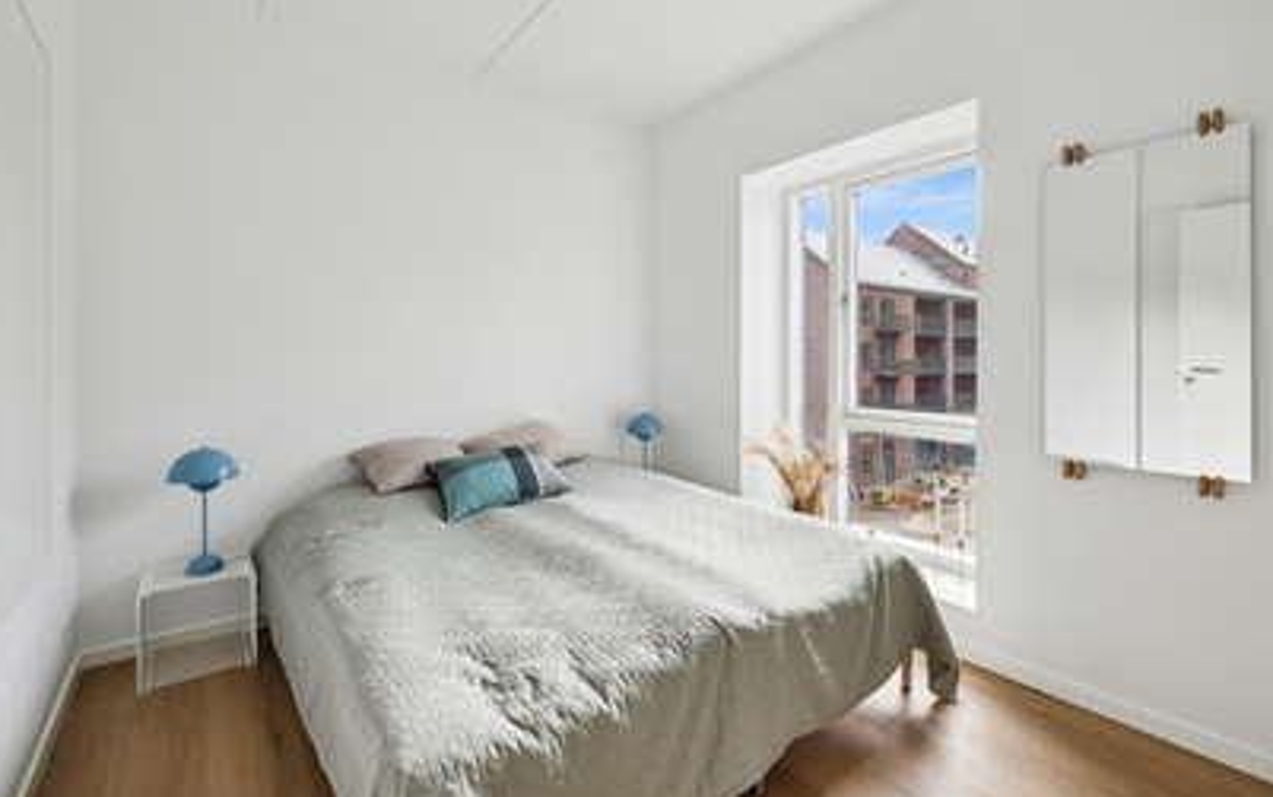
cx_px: 648
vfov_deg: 71.2
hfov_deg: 97.8
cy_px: 365
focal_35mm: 16
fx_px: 555
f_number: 8
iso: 500
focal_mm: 10
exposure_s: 1/40
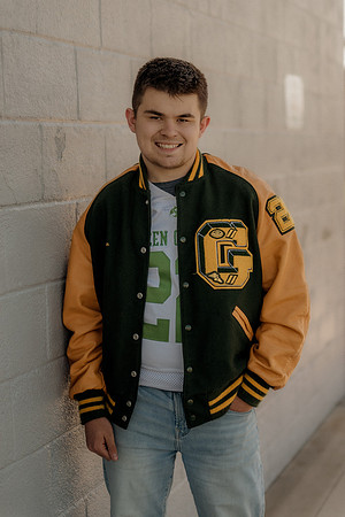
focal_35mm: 75
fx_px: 1078
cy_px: 258
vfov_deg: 27.0
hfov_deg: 18.2
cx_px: 172
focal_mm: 50
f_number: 1.4
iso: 400
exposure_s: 1/4000
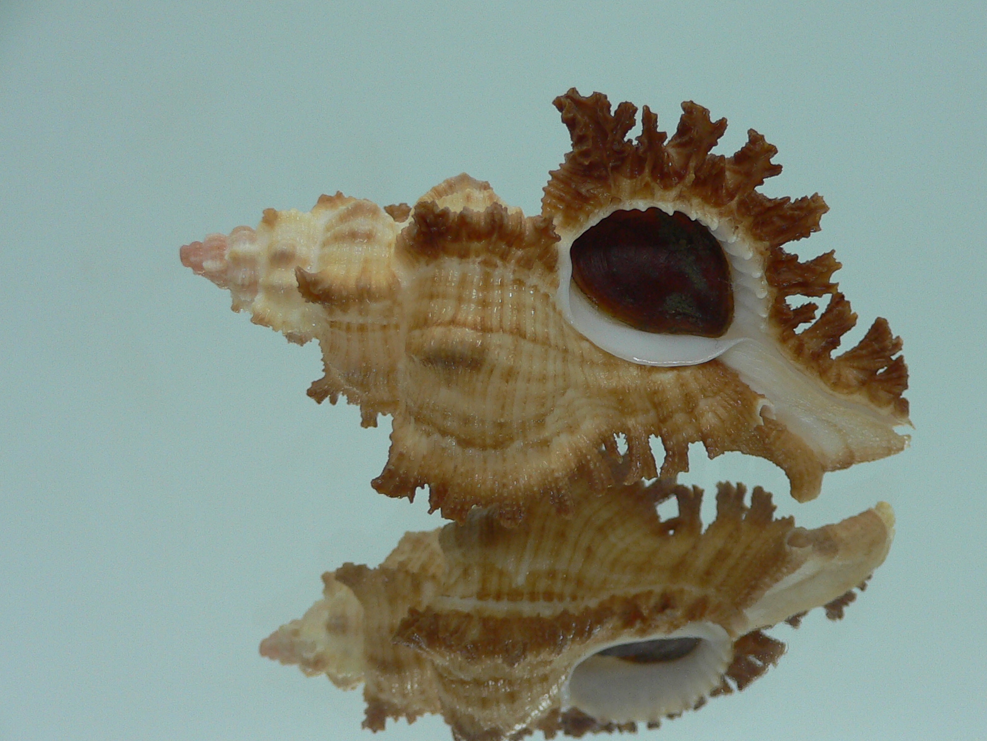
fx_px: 1283
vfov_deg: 32.2
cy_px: 405
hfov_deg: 41.8
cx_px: 605
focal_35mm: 45
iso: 80
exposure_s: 1/60
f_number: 2.8
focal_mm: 4.6
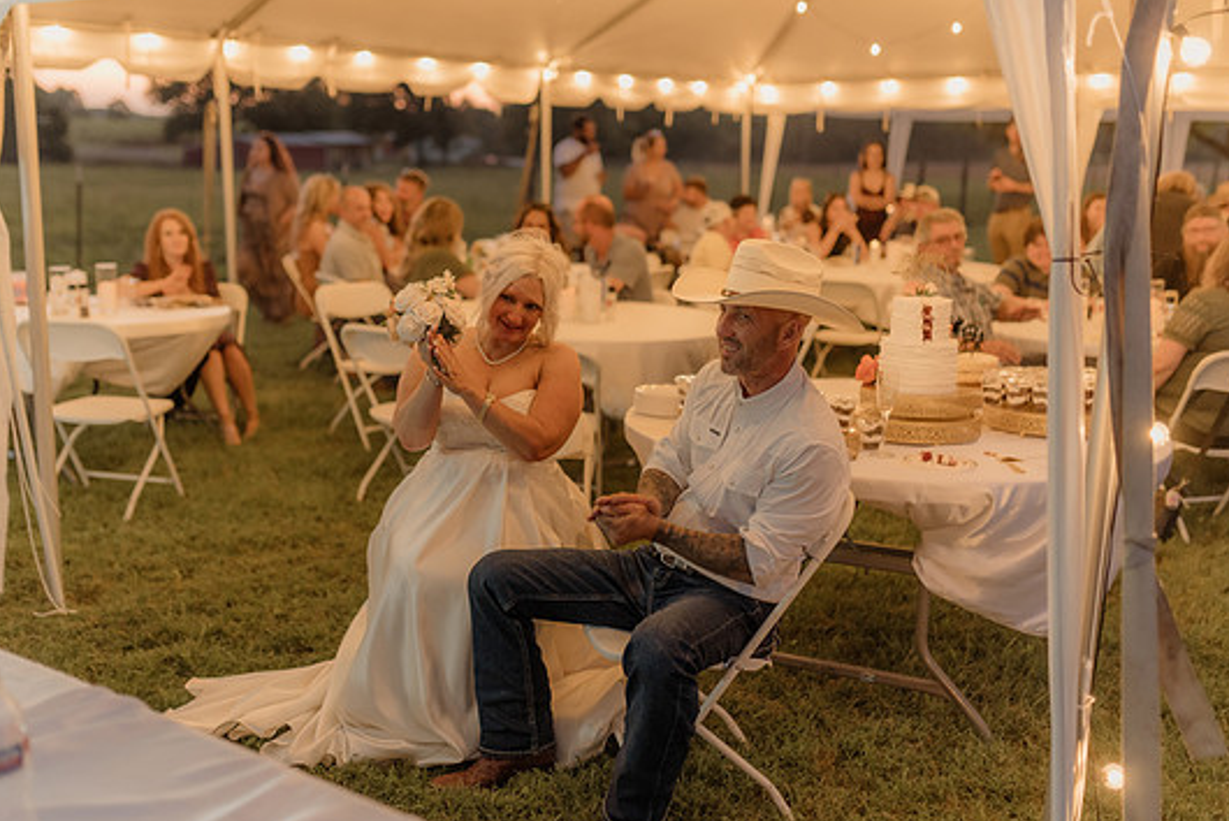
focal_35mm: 40
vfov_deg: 33.4
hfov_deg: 48.4
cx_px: 580
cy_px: 430
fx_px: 1366
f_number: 1.4
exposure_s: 1/125
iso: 1000
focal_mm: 35
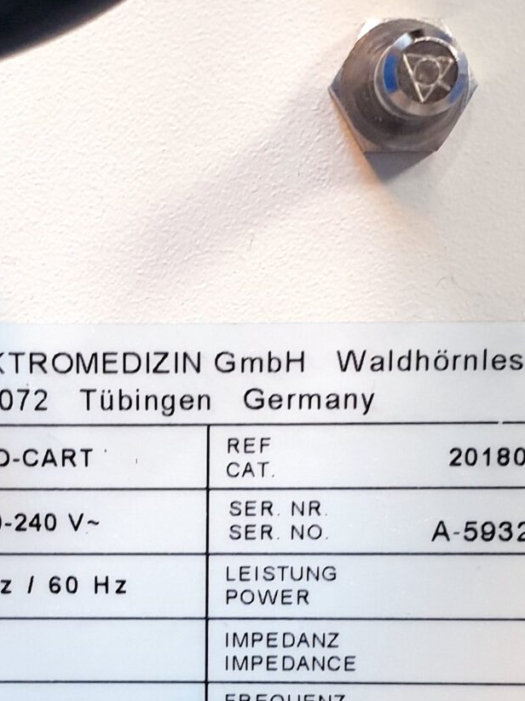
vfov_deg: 23.8
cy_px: 543
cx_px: 88
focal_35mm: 81
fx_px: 1639
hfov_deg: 18.0
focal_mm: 4.3
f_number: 2.4
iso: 250
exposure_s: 1/25
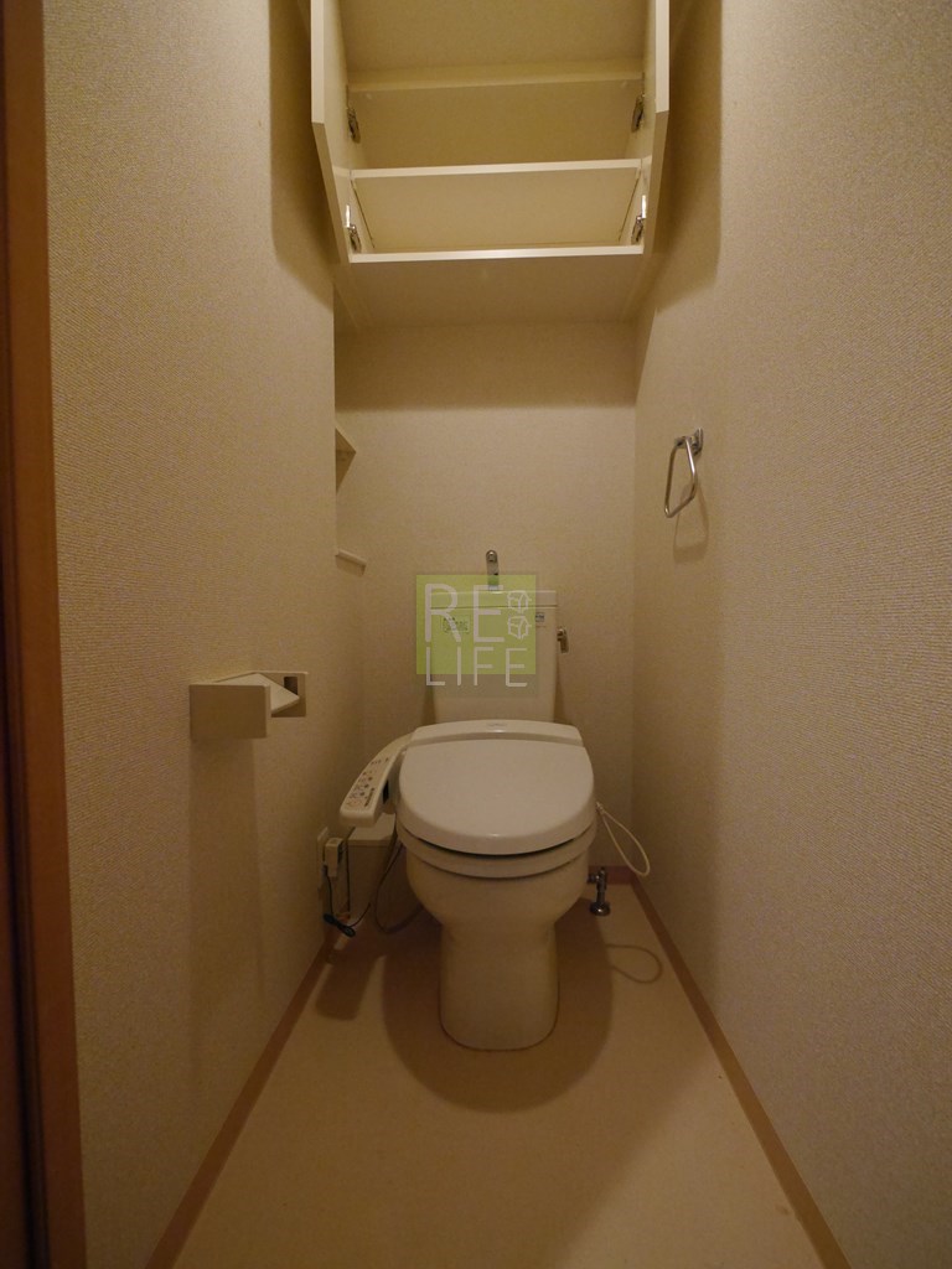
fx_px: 513
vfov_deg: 102.1
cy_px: 634
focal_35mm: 14
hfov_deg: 85.7
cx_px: 476
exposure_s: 1/60
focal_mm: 7
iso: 2000
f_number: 4
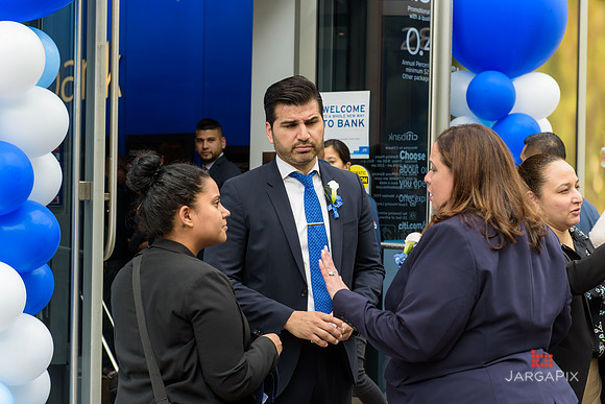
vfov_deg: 19.5
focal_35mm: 70
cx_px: 302
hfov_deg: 28.8
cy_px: 202
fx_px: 1177
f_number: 5
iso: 200
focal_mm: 70
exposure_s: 1/250
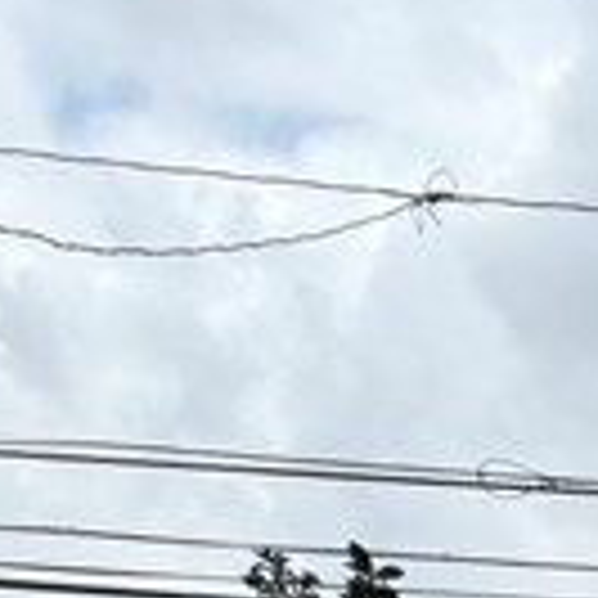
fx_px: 1857
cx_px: 1416
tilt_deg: -10.9
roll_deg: -0.3
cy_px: 1623
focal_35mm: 95
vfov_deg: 12.3
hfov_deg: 13.6
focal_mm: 2.22
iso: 20
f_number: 2.2
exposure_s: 1/789
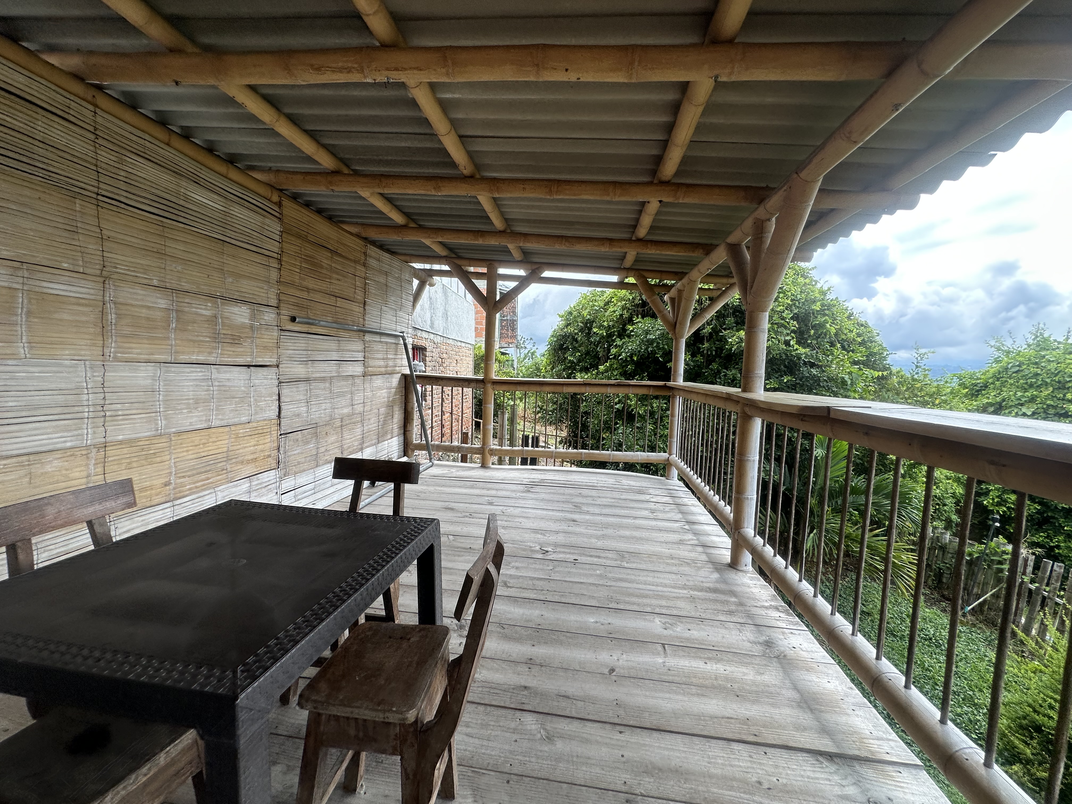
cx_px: 536
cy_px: 402
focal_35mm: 14
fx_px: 434
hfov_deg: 102.1
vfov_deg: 85.7
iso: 40
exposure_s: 1/290
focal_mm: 2.22
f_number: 2.2
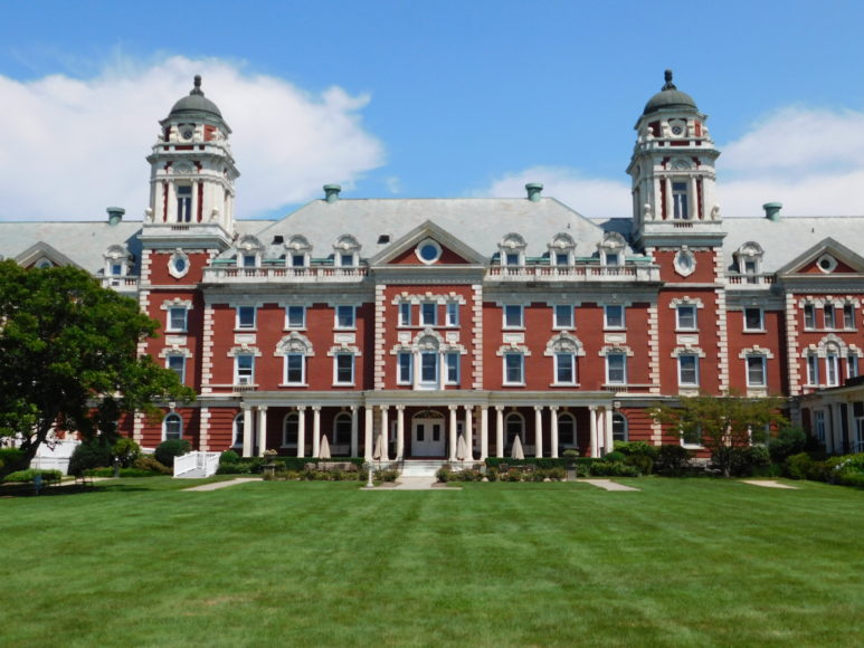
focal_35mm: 36
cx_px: 432
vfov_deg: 39.7
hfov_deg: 51.3
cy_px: 324
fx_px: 899
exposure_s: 1/500
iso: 125
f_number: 7
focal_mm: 6.3
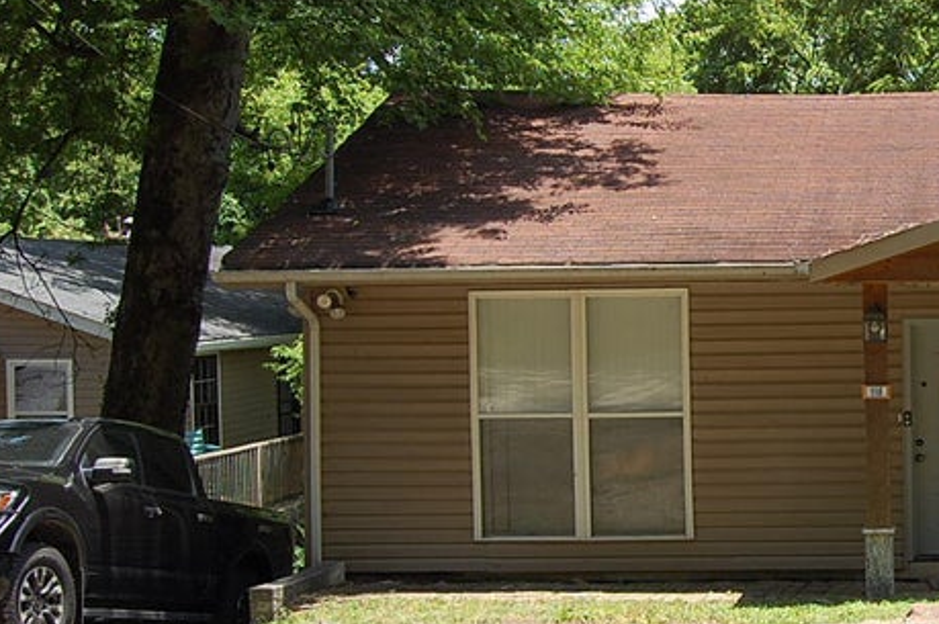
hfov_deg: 29.9
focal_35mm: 63
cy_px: 338
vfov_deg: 21.5
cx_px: 930
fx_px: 1641
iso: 200
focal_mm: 20
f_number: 7.1
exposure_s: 1/200
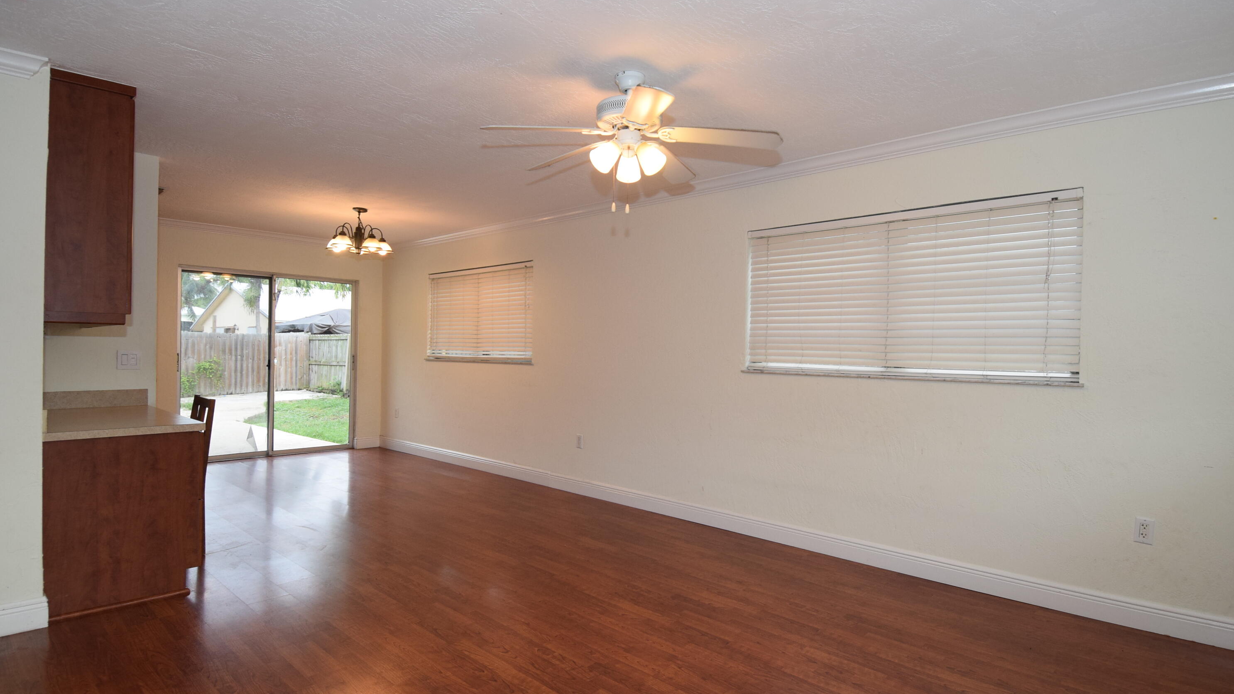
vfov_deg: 58.3
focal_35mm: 19
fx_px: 622
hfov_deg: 89.6
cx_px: 615
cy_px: 353
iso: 720
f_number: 5.6
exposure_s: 1/125
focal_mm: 12
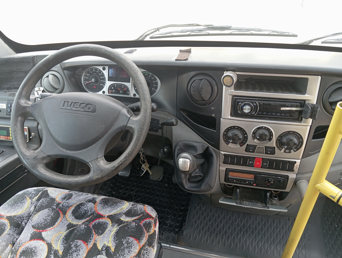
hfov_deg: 63.4
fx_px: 277
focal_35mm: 28
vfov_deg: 49.9
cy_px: 129
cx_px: 171
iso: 111
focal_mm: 4.22
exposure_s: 1/100
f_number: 1.8
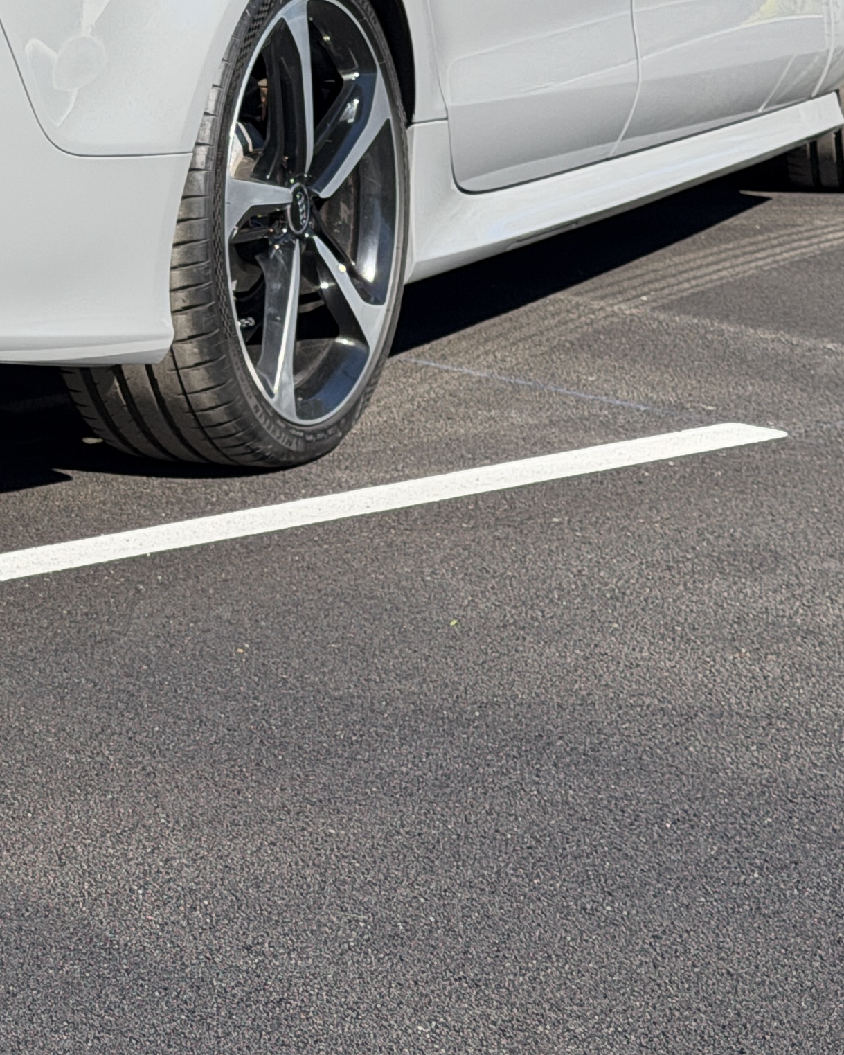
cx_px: -107
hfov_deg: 12.2
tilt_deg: -7.1
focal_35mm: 124
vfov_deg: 15.4
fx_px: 3871
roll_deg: +2.4
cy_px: 128
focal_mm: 6.76
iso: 100
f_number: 1.78
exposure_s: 1/3891
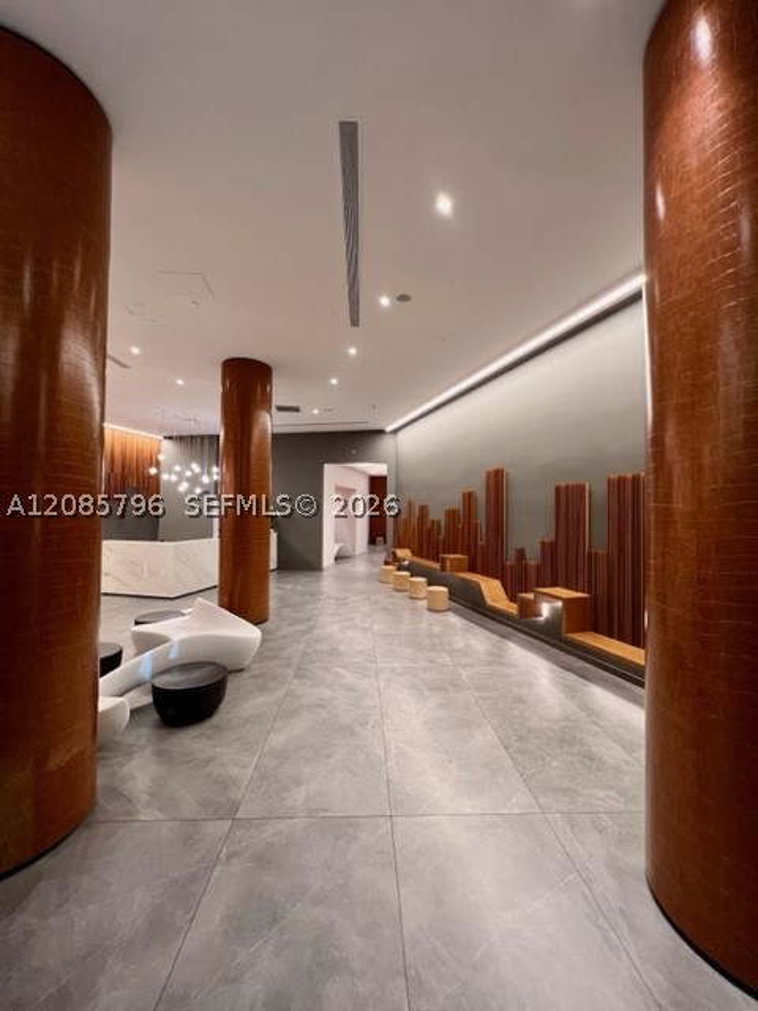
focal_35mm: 13
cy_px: 506
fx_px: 380
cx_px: 379
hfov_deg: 89.9
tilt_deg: +0.4
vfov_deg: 106.2
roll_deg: -1.1
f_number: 1.8
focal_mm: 1.57
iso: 160
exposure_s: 1/60
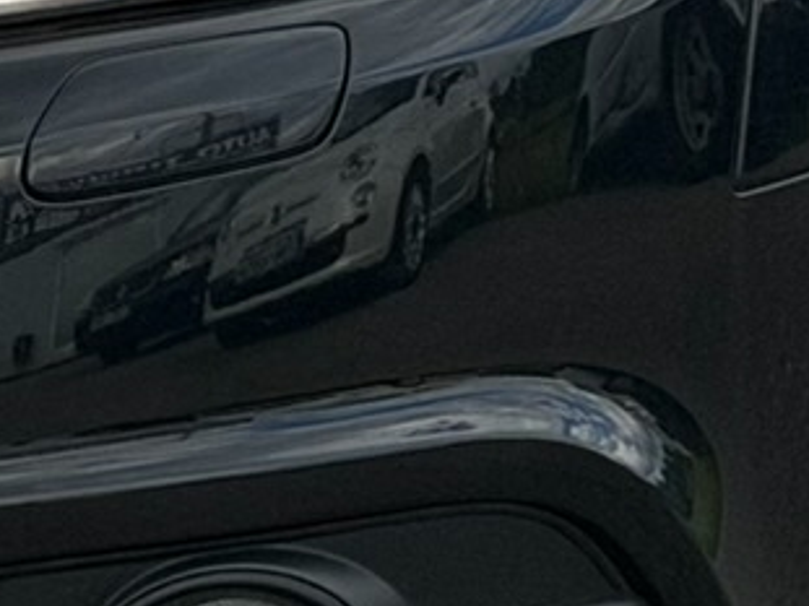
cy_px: -237
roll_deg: +0.4
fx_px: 7382
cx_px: -166
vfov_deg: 4.7
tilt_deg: -6.7
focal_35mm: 316
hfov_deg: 6.2
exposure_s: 1/1931
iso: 80
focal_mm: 6.76
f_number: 1.78
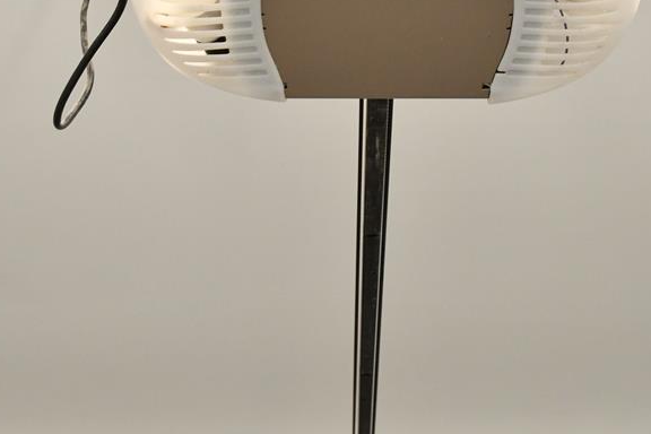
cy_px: 52
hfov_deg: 31.3
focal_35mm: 64
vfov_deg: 20.8
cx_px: 405
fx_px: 1157
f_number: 8
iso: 1250
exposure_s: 1/60
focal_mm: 24
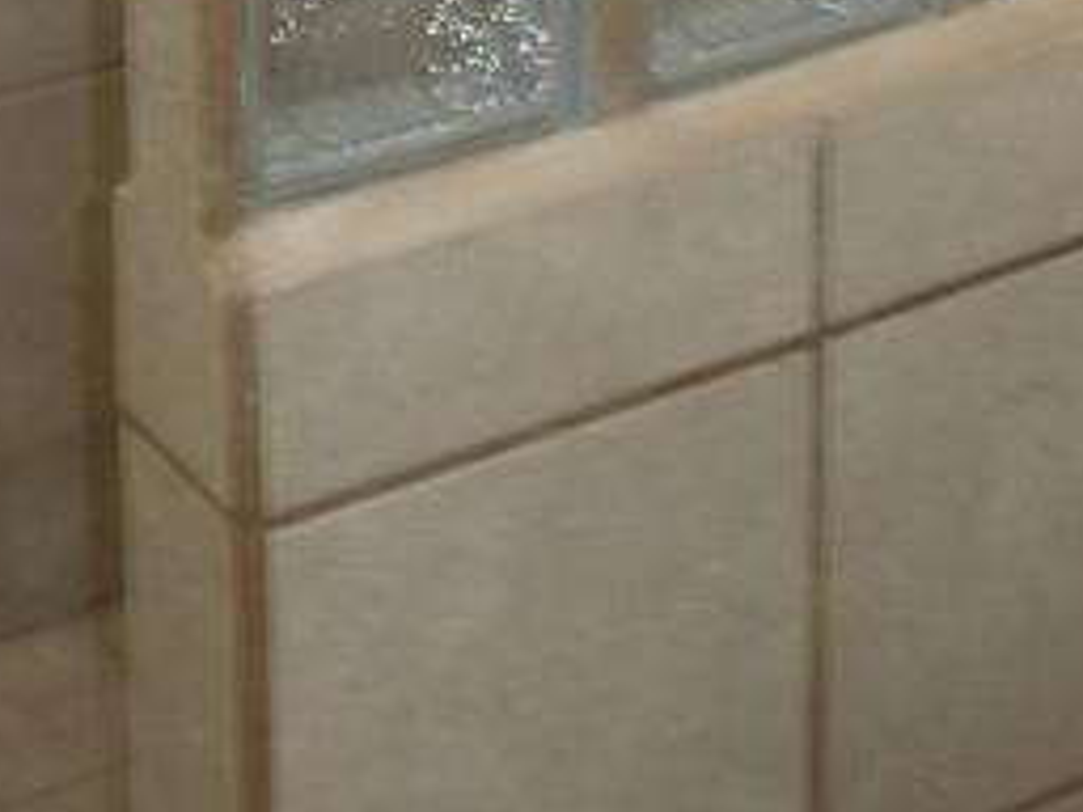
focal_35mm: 100
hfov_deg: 19.0
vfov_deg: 13.1
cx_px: -68
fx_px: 3129
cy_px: -740
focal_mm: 4.1
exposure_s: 1/30
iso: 160
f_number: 3.3
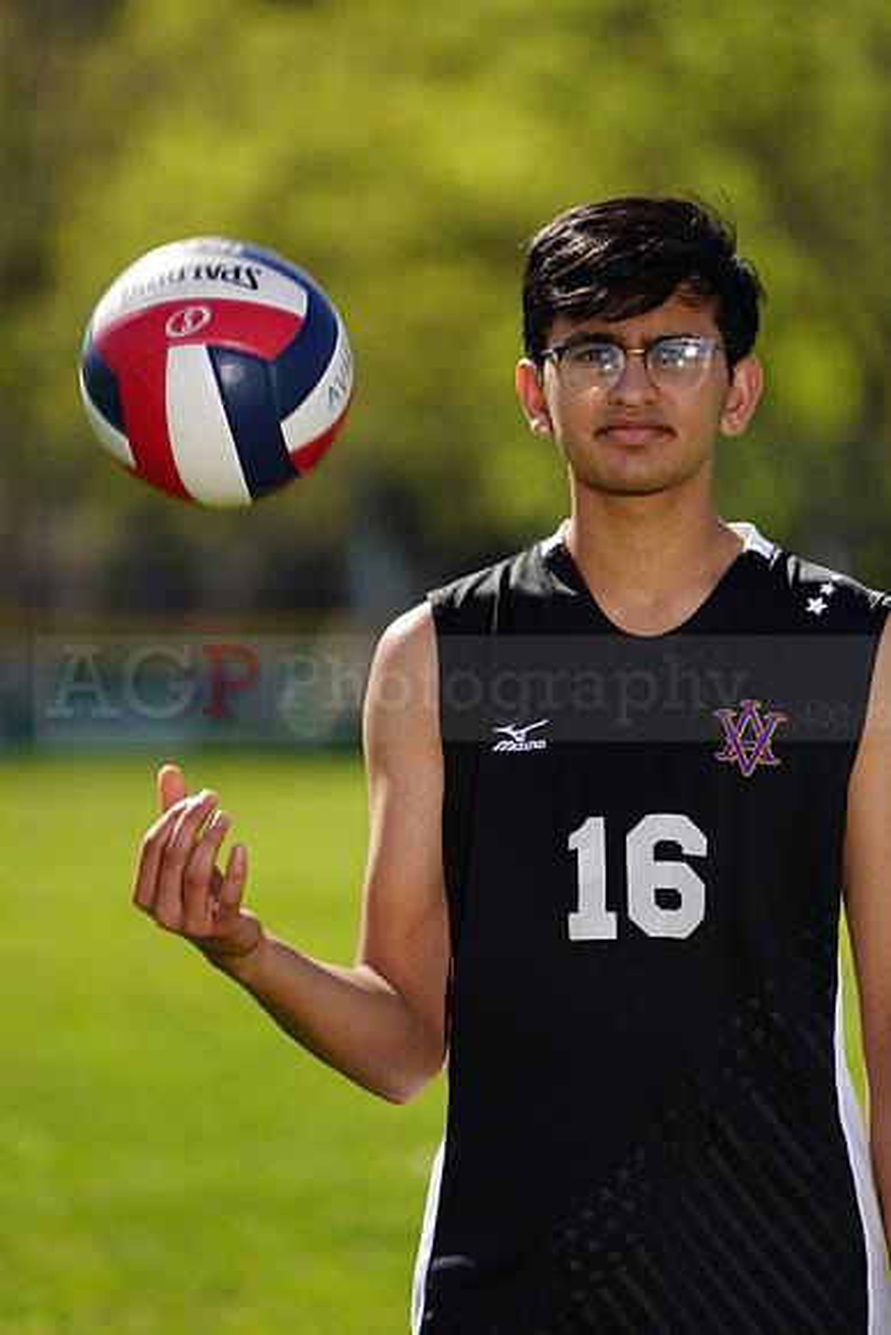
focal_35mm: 345
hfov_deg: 4.0
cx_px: 446
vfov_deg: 6.0
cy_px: 668
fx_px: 12799
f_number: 6.3
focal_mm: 345
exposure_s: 1/200
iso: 64
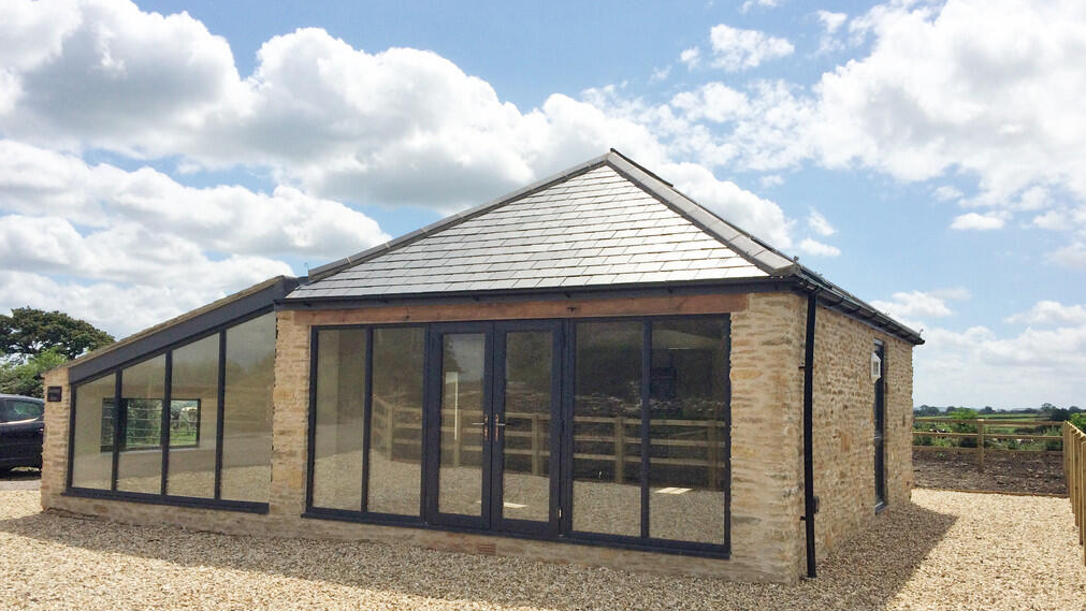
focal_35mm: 32
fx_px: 922
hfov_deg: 61.0
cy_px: 359
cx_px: 540
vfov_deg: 36.6
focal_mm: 4.15
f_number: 2.2
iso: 32
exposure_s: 1/5882
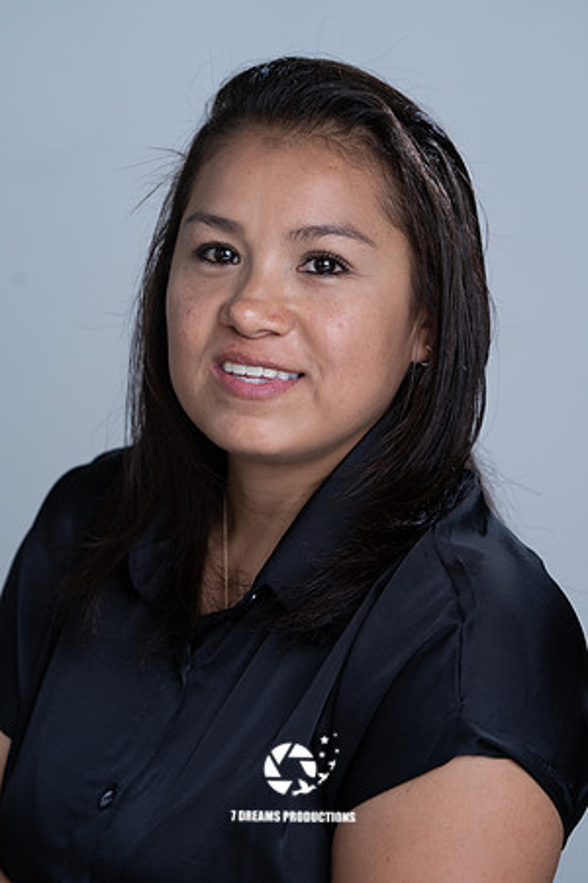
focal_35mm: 173
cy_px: 442
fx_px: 4238
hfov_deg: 7.9
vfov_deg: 11.9
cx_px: 294
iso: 160
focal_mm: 173
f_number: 5.6
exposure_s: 1/200
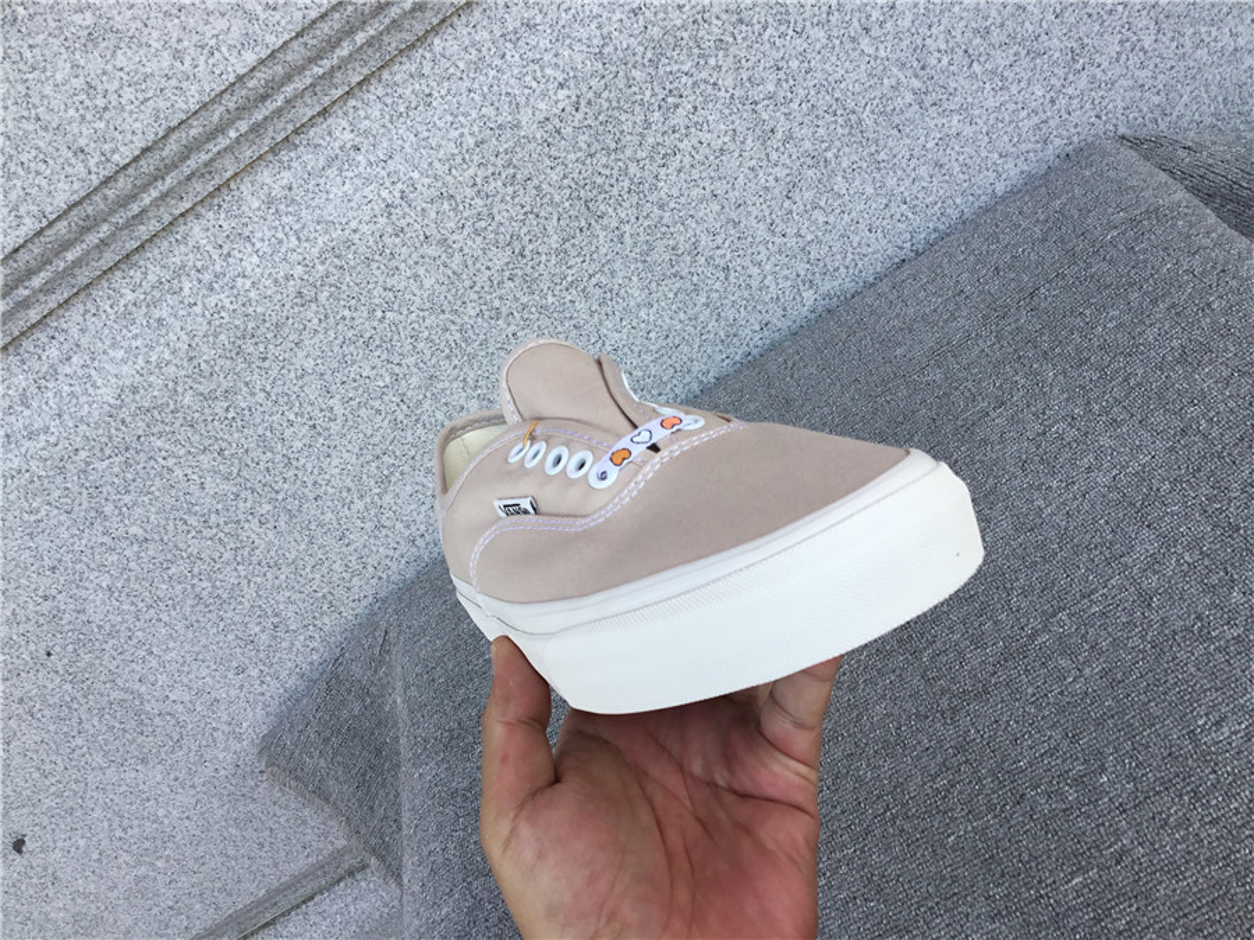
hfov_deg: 58.4
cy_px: 470
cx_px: 627
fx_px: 1123
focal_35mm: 31
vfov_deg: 45.4
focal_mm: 3.3
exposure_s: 1/360
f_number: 2.4
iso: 25
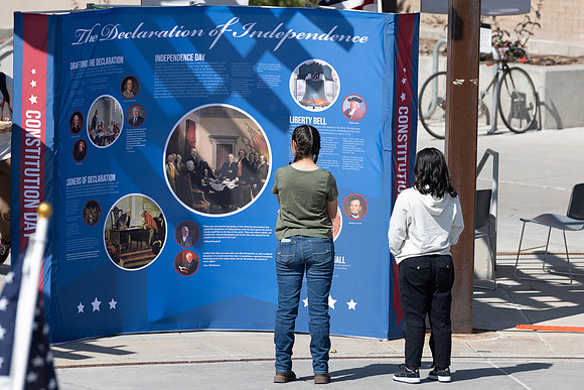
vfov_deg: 4.4
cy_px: 158
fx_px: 5088
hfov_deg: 6.6
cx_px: 320
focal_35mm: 314
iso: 160
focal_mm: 200
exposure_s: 1/800
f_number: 6.3
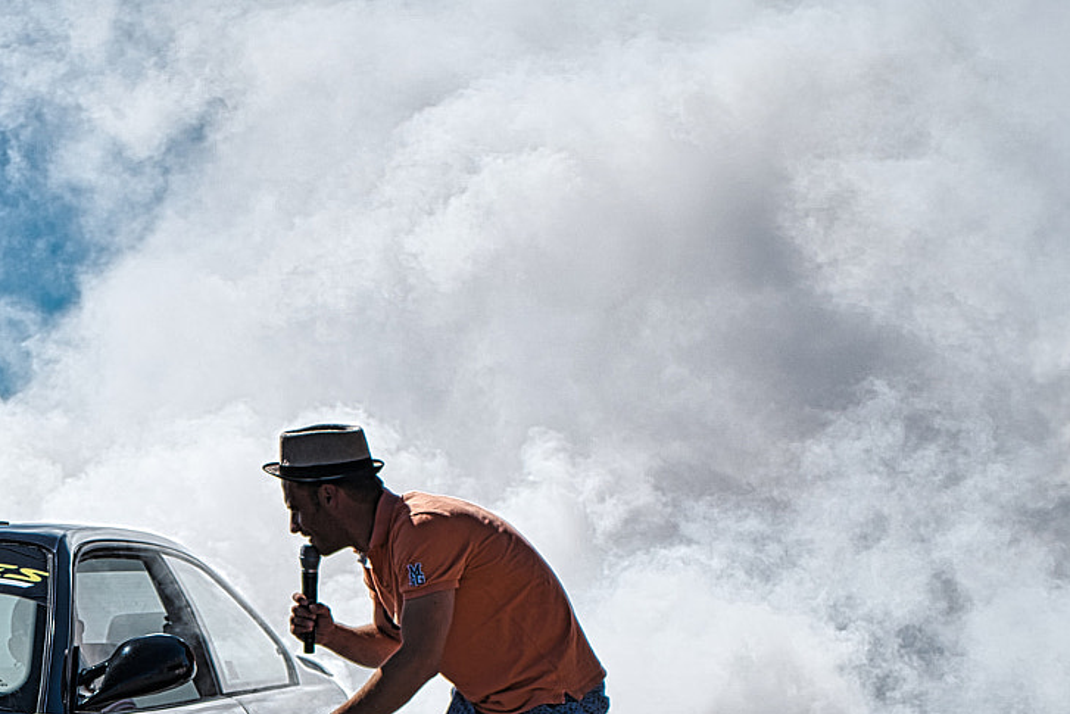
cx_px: -13
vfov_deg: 17.2
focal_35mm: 77
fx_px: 2289
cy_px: 763
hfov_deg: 25.0
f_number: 2.8
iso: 100
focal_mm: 35
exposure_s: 1/1000
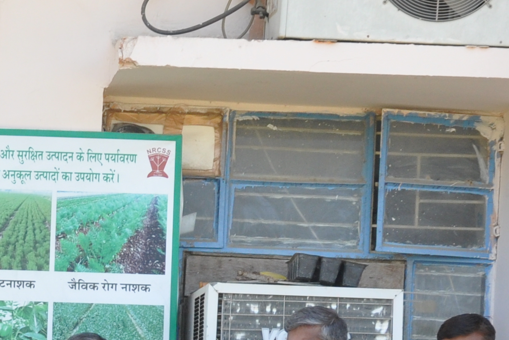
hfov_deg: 12.0
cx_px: -200
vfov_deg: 8.2
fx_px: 2333
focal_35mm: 165
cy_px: 481
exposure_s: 1/100
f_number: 10
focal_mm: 28
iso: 400
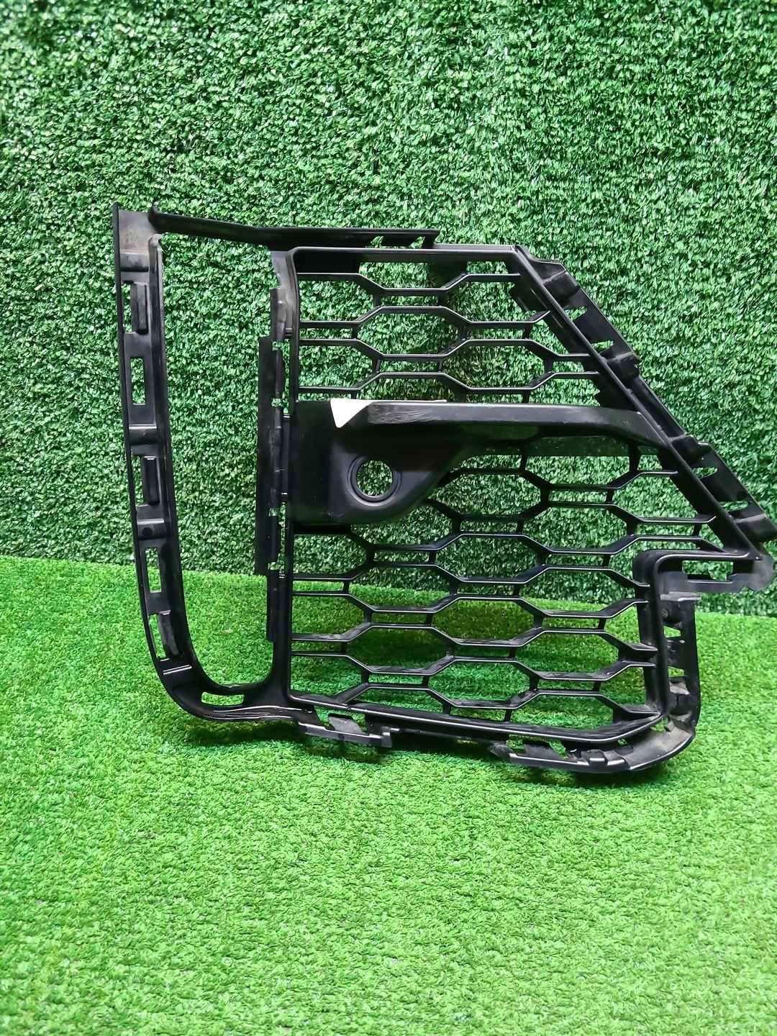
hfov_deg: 53.1
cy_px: 518
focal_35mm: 26
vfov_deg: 67.3
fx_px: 778
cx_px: 388
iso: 324
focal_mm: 5.4
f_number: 1.8
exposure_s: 1/50
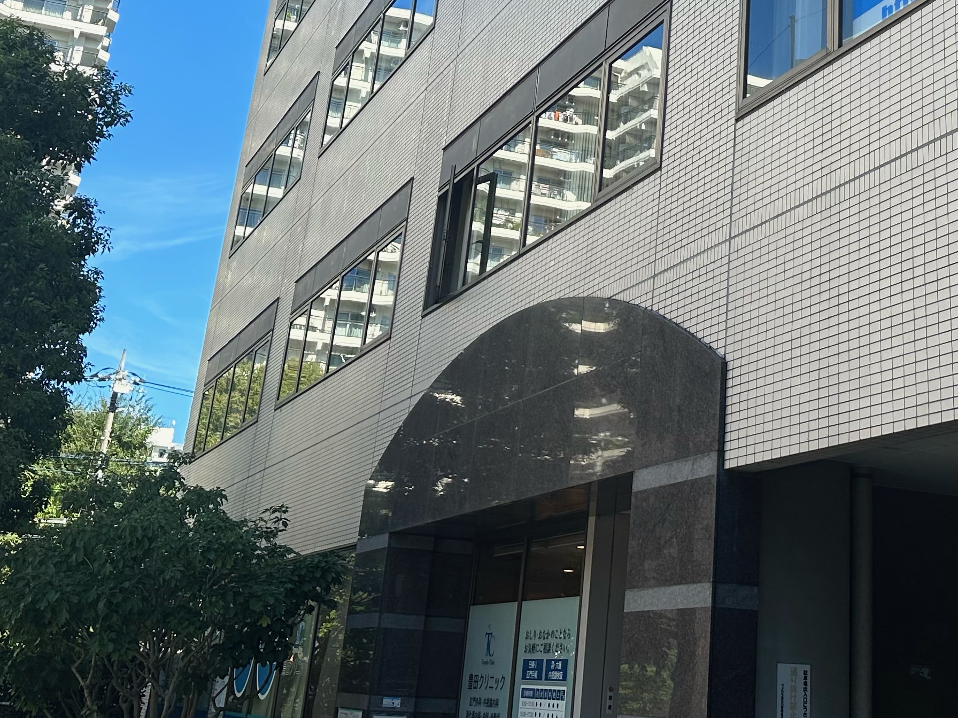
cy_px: -6
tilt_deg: +24.1
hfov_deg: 34.8
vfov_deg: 25.6
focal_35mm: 54
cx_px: 711
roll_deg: -2.6
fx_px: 1494
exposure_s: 1/1587
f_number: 1.78
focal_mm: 6.86
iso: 80
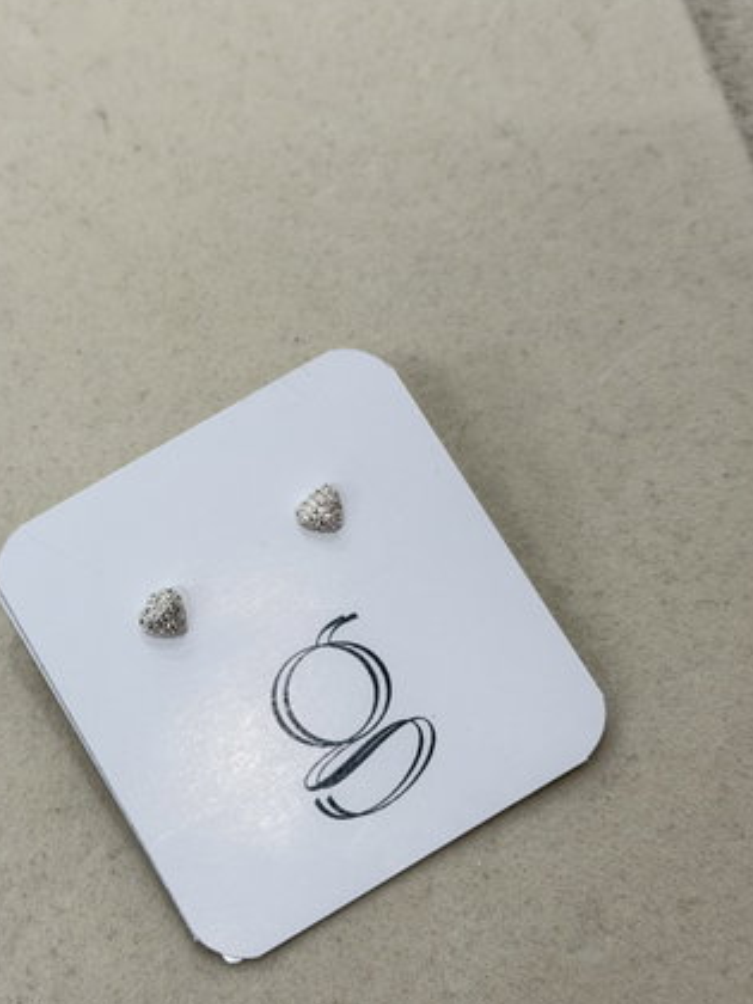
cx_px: 294
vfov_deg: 31.7
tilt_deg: -62.5
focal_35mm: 61
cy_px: 546
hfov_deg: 24.0
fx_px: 1769
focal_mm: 6.76
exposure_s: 1/50
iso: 80
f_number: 1.78
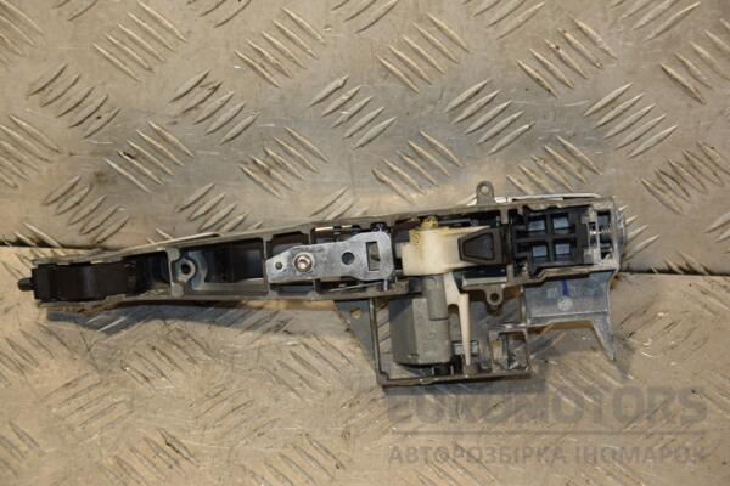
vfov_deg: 14.7
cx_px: 365
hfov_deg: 21.9
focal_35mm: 93
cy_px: 243
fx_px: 1886
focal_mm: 62
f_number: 5.3
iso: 800
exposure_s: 1/160
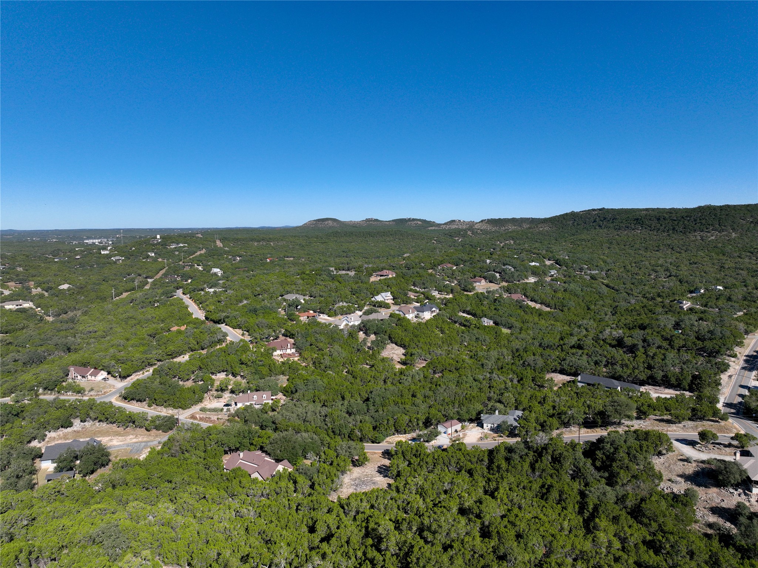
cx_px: 379
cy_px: 284
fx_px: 525
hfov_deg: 71.6
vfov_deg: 56.8
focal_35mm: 24
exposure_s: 1/4000
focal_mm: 12.29
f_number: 2.8
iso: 110
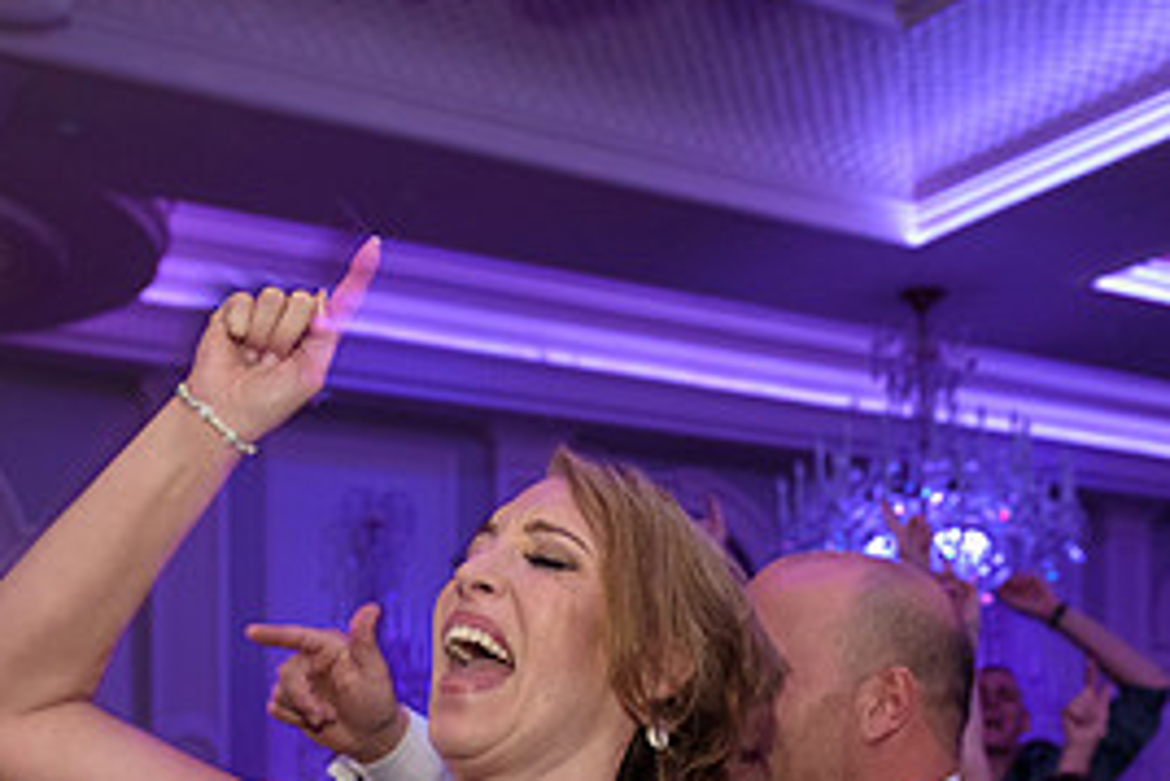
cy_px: 779
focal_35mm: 52
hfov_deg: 38.1
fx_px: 1691
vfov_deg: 24.8
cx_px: 520
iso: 3200
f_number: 3.2
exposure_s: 1/125
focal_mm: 24
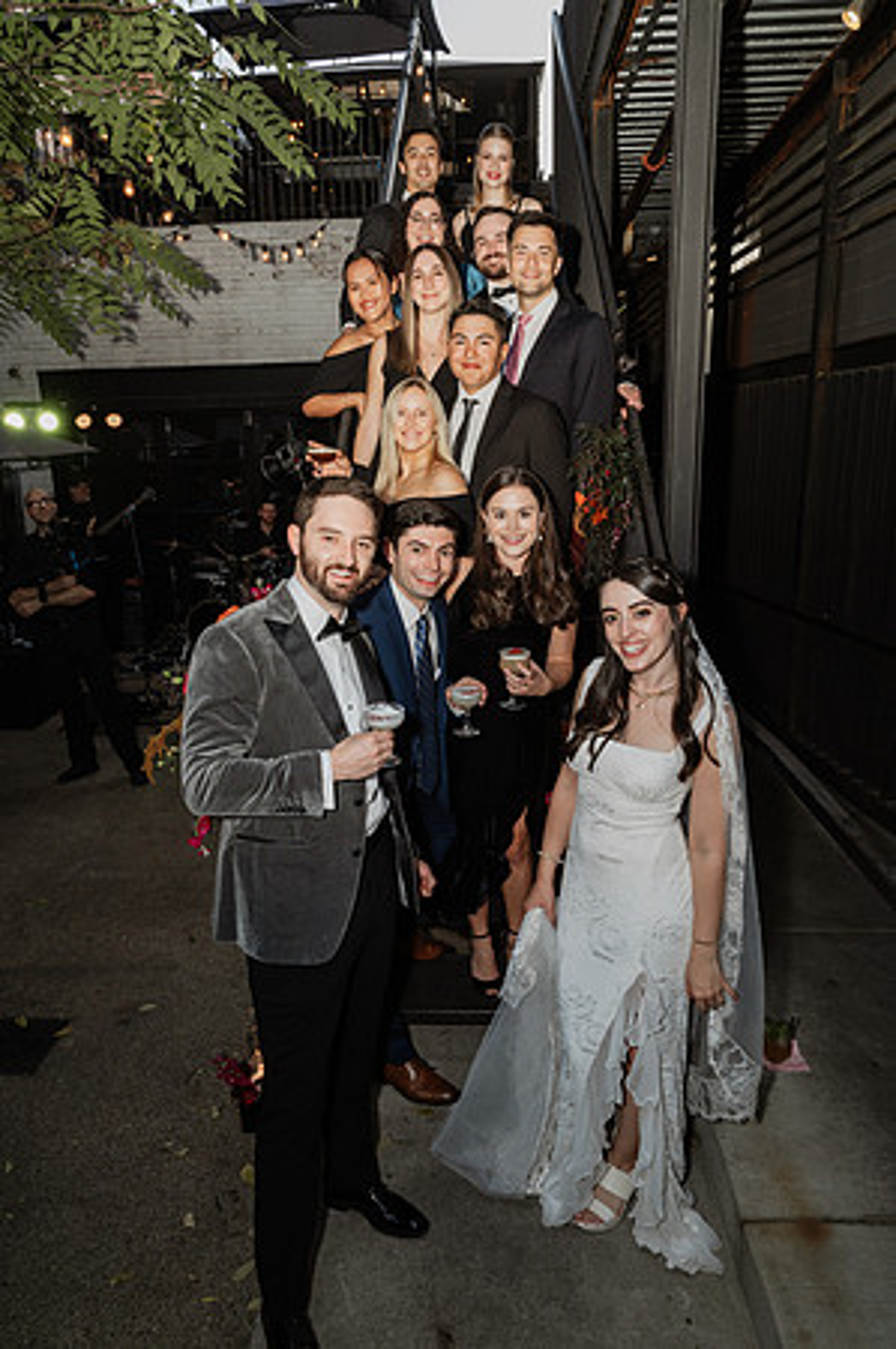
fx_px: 898
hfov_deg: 53.0
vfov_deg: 73.8
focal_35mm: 24
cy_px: 674
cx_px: 448
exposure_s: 1/80
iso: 1250
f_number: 10
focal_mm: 24
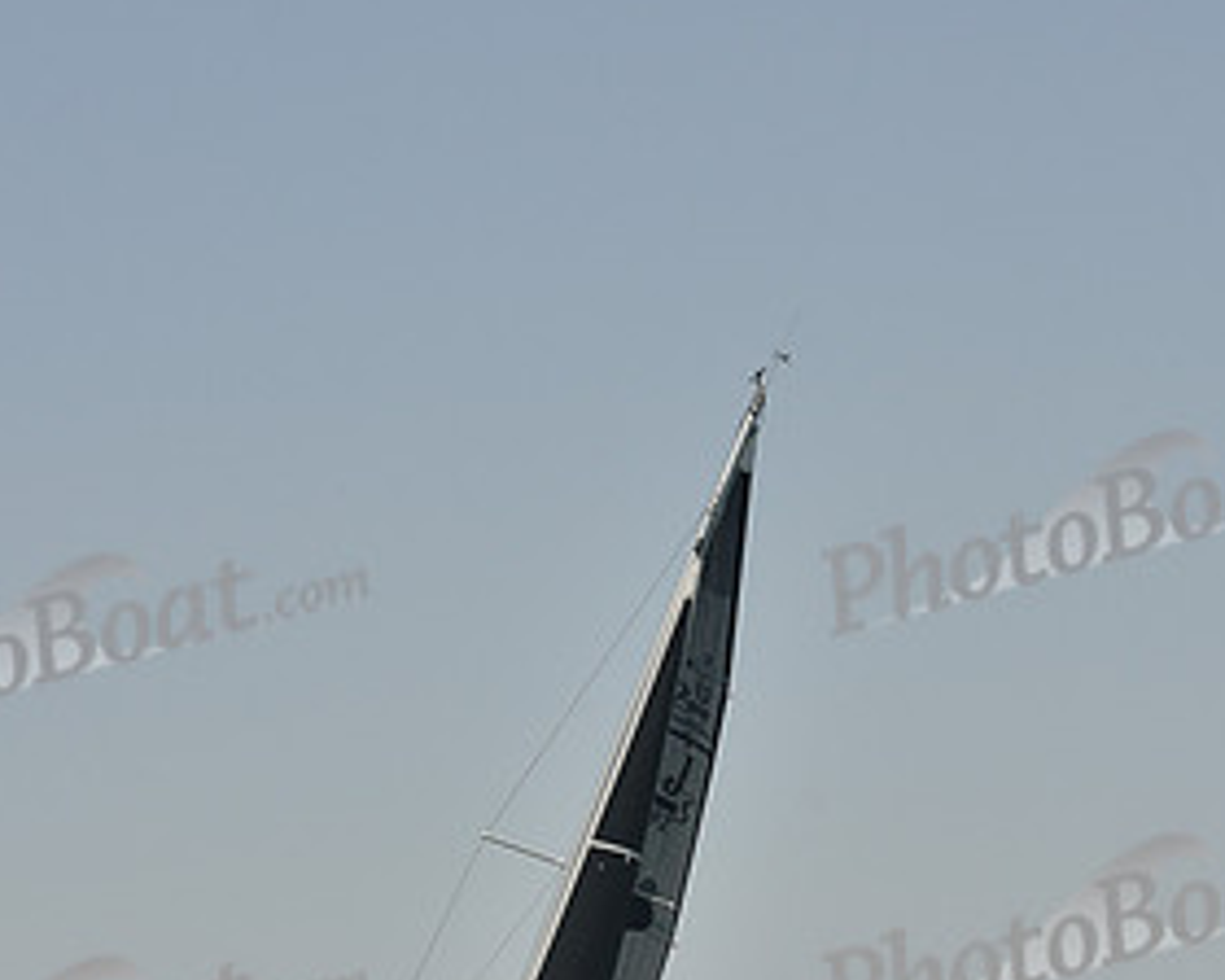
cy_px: 1216
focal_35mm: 185
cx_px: 597
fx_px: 6707
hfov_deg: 10.4
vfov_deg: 8.3
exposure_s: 1/640
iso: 250
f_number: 7.1
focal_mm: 95
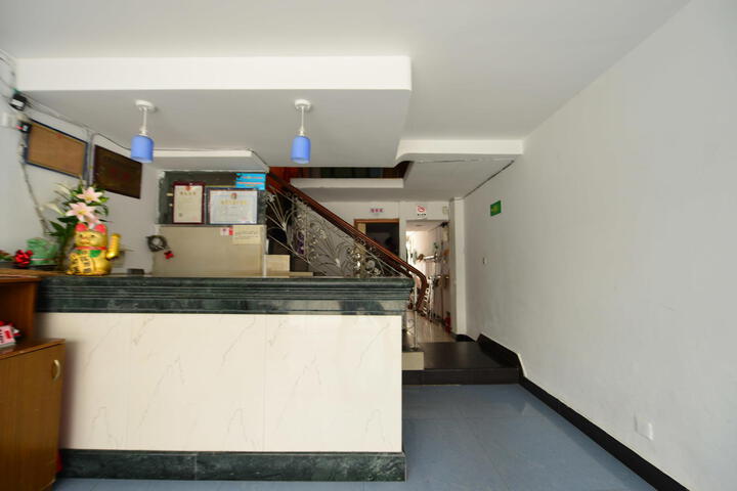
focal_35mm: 16
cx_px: 368
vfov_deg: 73.7
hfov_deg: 96.7
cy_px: 246
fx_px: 328
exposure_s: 1/15
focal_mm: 16
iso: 640
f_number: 2.8
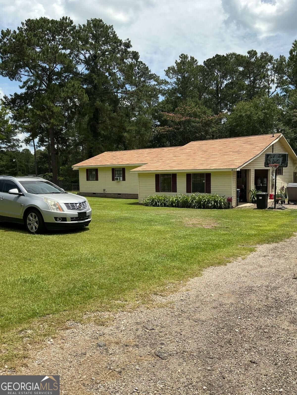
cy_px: 198
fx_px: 332
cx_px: 148
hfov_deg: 48.2
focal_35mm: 29
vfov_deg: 61.7
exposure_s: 1/1848
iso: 25
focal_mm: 3
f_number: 1.8
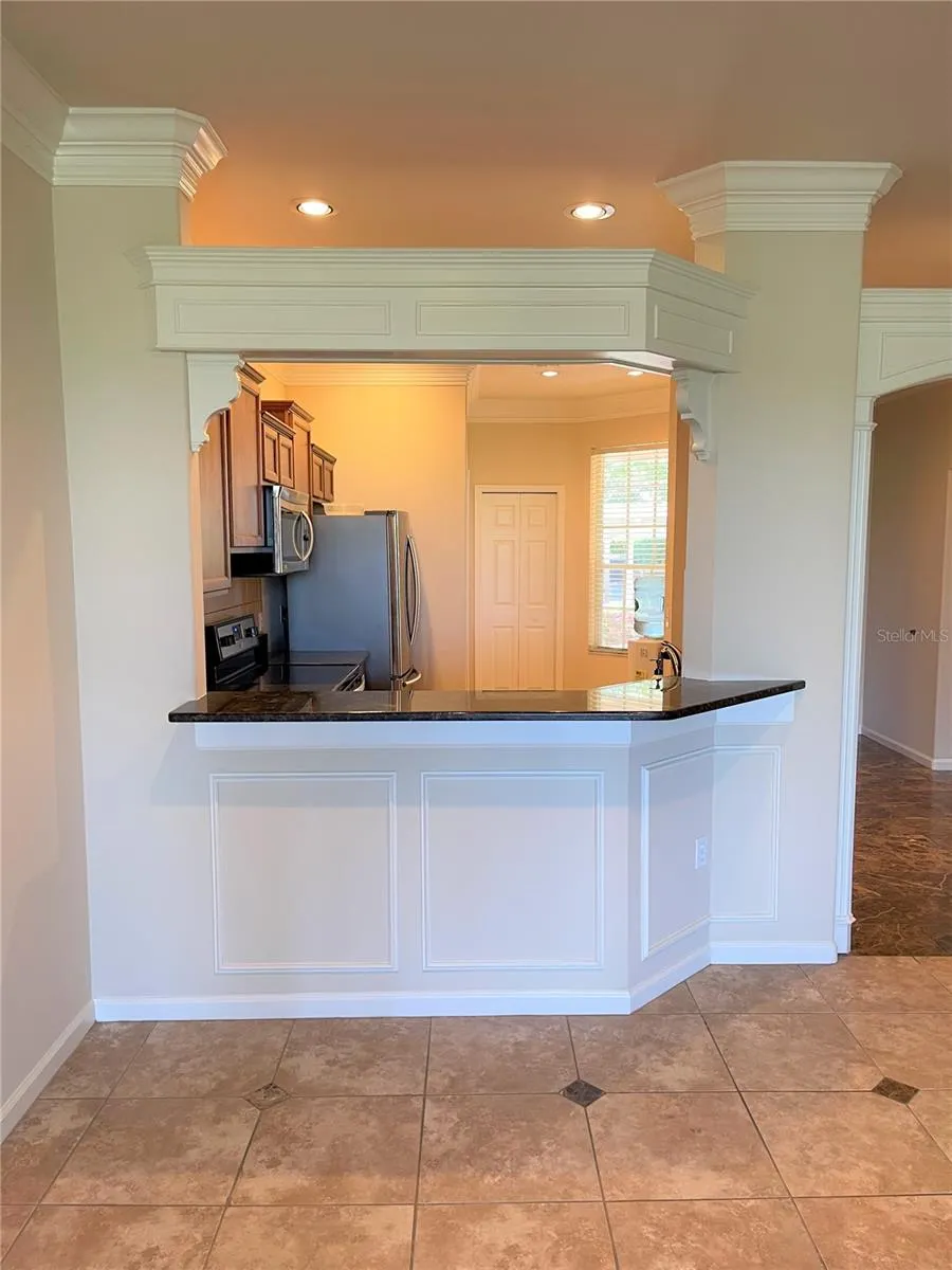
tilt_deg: -5.1
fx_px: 953
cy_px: 635
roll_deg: -0.2
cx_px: 476
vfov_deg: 67.3
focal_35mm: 26
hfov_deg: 53.1
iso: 100
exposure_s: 1/60
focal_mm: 5.1
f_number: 1.6
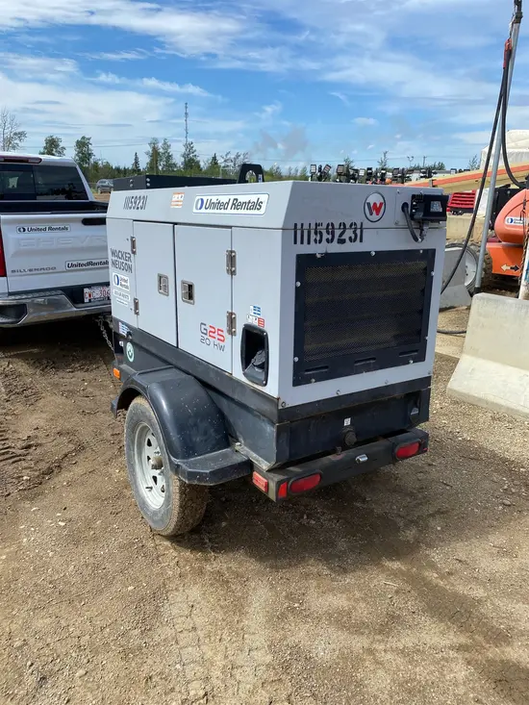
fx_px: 530
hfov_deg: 53.1
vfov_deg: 67.3
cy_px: 352
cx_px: 264
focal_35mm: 26
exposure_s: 1/2315
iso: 32
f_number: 1.8
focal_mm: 4.25
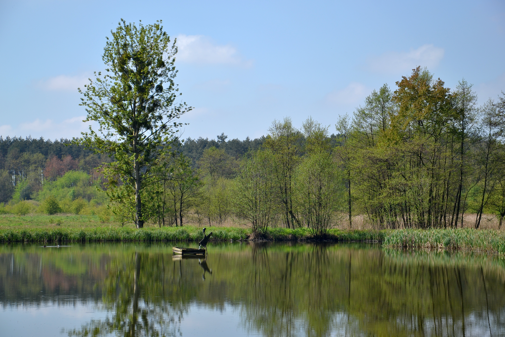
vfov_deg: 13.8
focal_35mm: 99
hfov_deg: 20.6
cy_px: 168
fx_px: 1389
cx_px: 252
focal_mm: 66
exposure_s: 1/500
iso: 100
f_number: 5.6
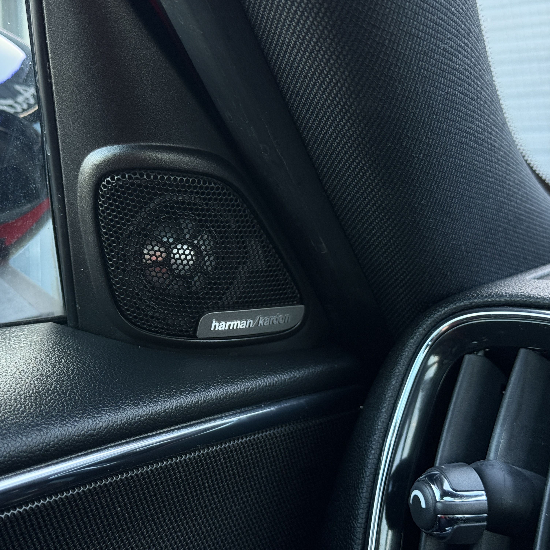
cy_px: 276
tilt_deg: -5.5
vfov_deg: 30.0
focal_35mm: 57
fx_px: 1025
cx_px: 208
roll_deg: +0.9
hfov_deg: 29.9
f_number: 1.78
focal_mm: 6.76
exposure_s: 1/60
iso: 160
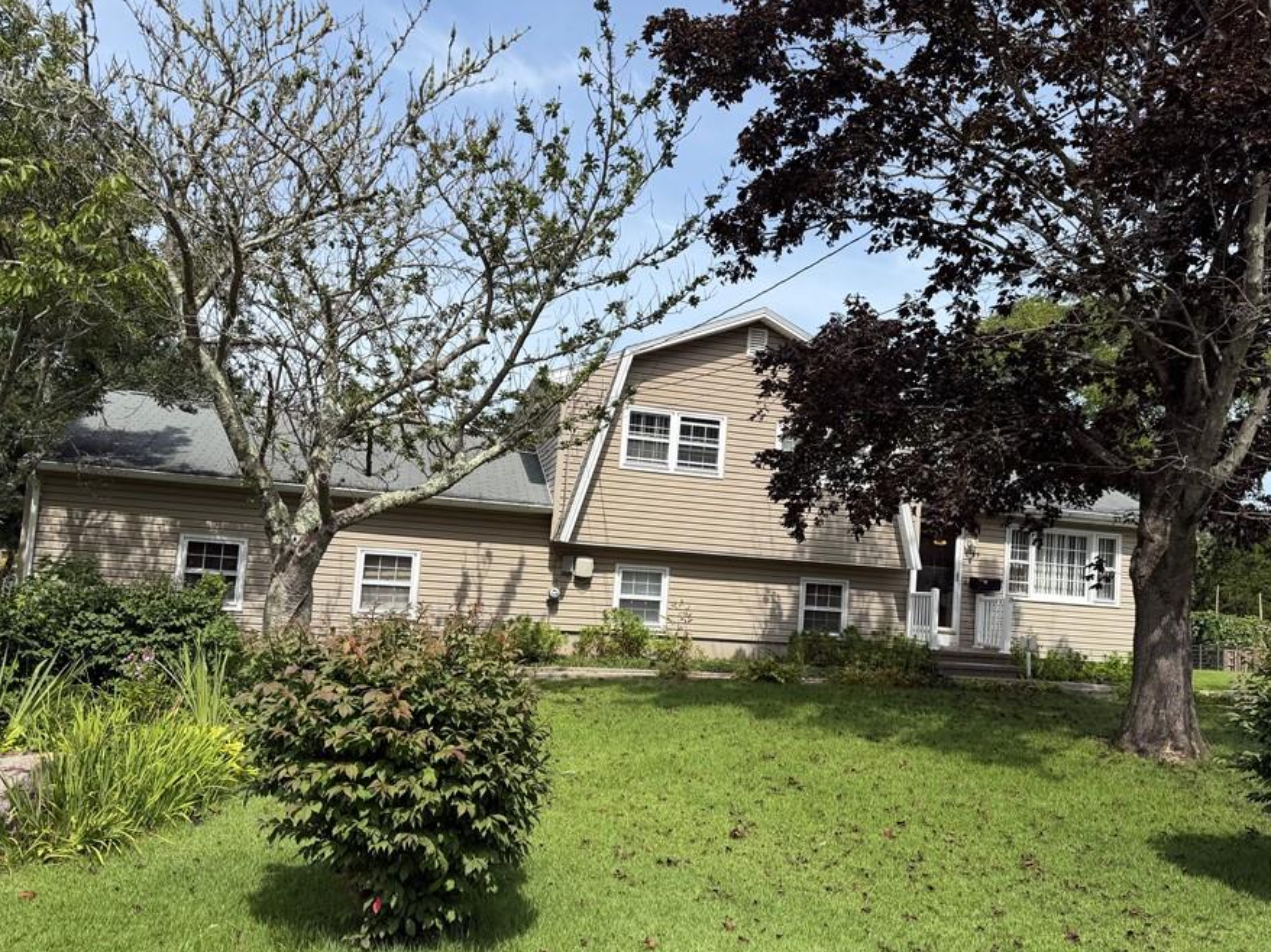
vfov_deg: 49.7
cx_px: 714
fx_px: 1028
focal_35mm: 28
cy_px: 521
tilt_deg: +5.2
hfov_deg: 63.2
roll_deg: -4.5
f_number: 1.78
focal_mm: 6.76
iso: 80
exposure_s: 1/3953
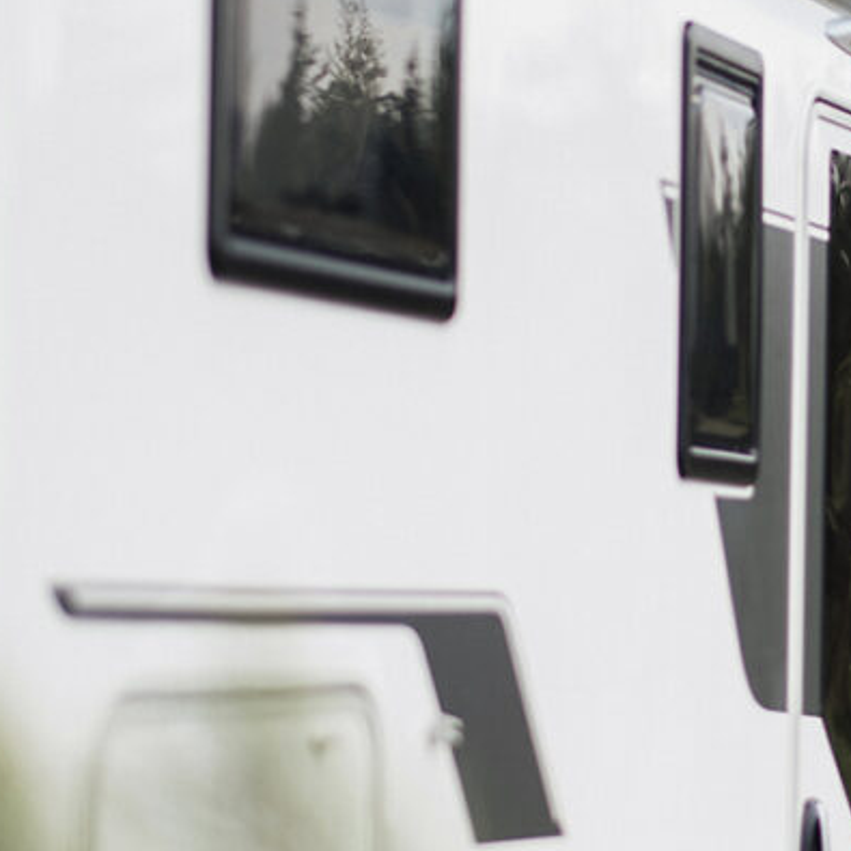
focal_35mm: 185
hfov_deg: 9.4
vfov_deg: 9.5
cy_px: 520
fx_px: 5146
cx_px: 952
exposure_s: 1/5000
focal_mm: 56
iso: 160
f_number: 1.2
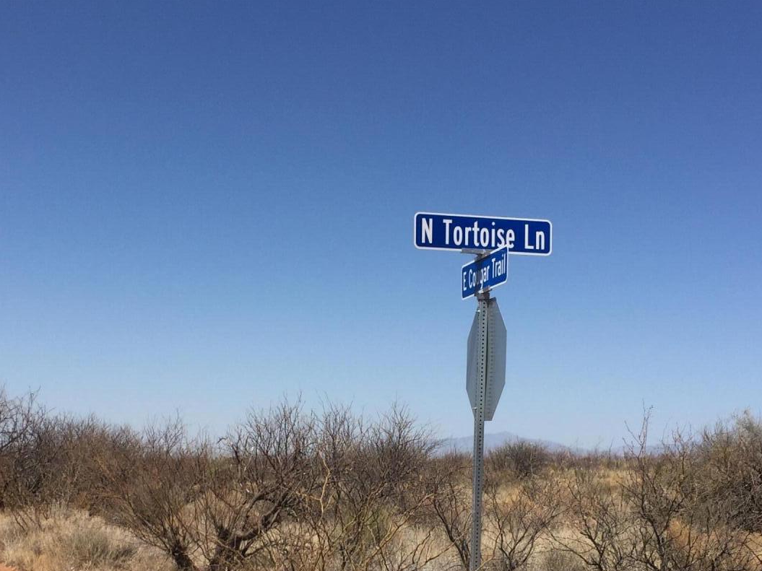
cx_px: 339
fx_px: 1211
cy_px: 457
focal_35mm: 55
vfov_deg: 26.1
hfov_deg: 34.9
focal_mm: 4.15
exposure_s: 1/3049
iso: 32
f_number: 2.2
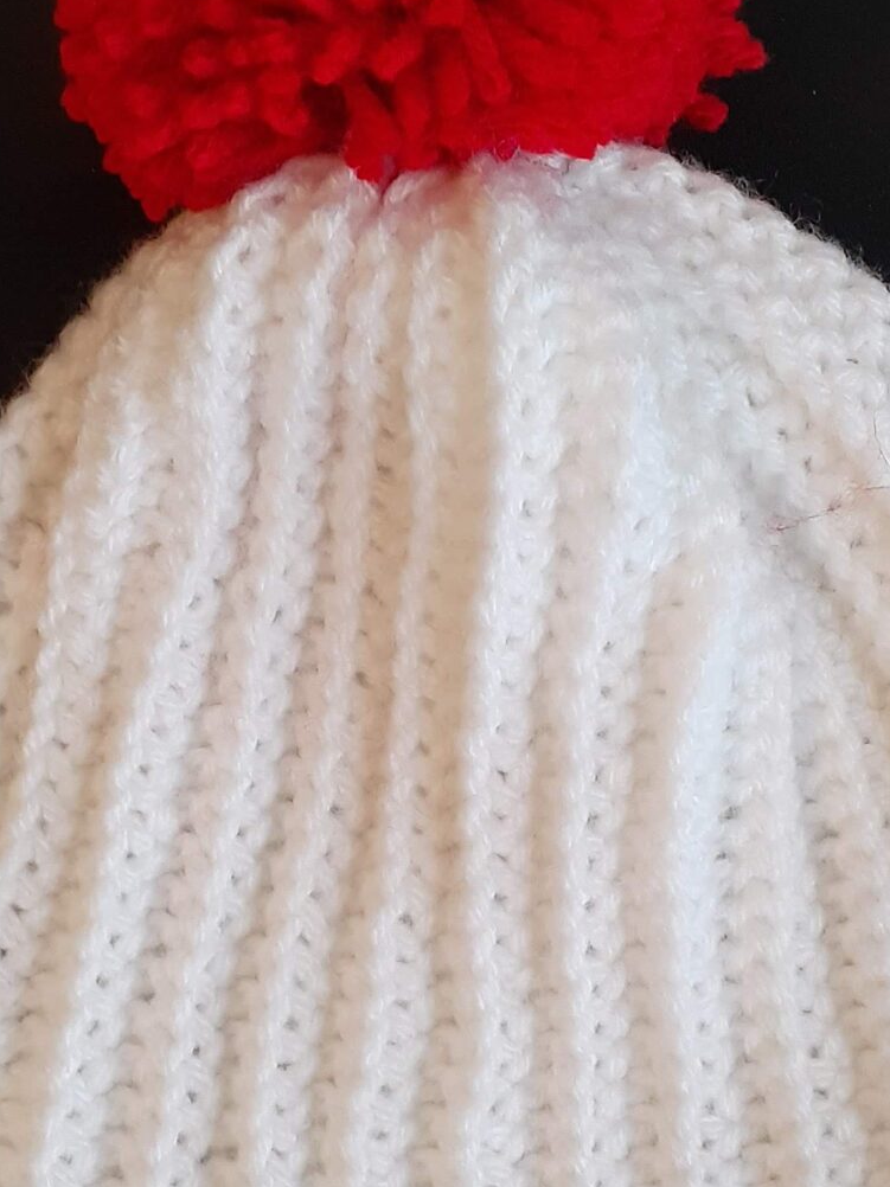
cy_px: 858
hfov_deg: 21.3
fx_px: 2366
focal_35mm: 69
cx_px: 511
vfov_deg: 27.9
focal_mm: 3.6
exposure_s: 1/24
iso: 200
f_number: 1.9
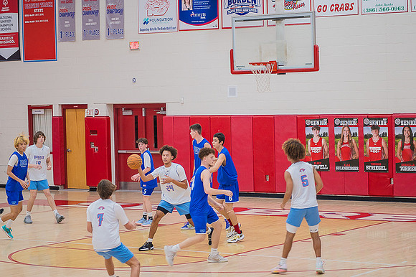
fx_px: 1254
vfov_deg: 12.6
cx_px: 208
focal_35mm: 109
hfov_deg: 18.8
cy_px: 138
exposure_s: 1/250
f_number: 4.5
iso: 1000
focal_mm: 95
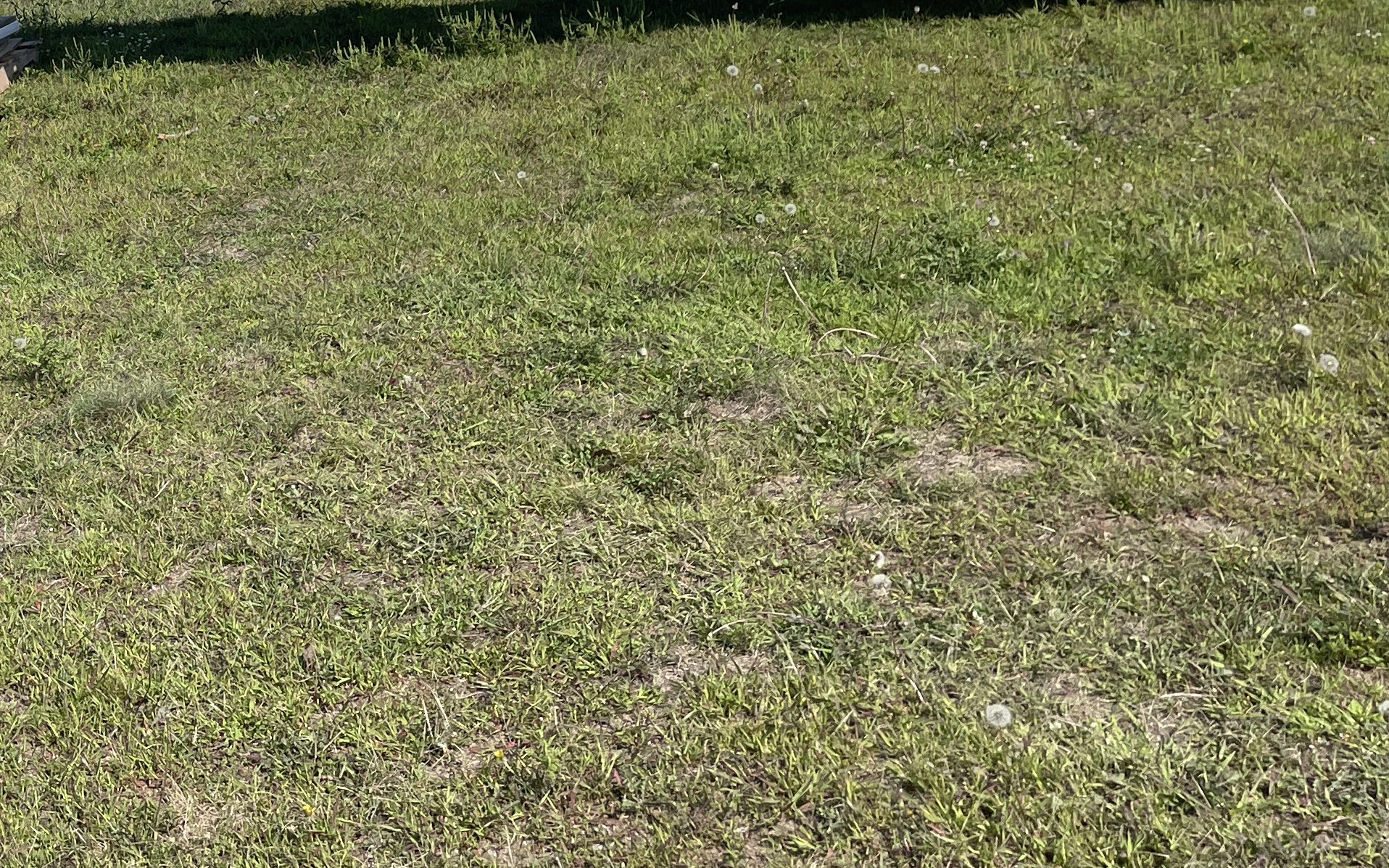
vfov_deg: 21.2
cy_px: -87
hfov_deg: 33.2
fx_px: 2195
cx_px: 123
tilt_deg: -3.0
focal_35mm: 58
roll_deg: +7.3
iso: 32
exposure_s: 1/3300
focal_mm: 4.2
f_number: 1.6
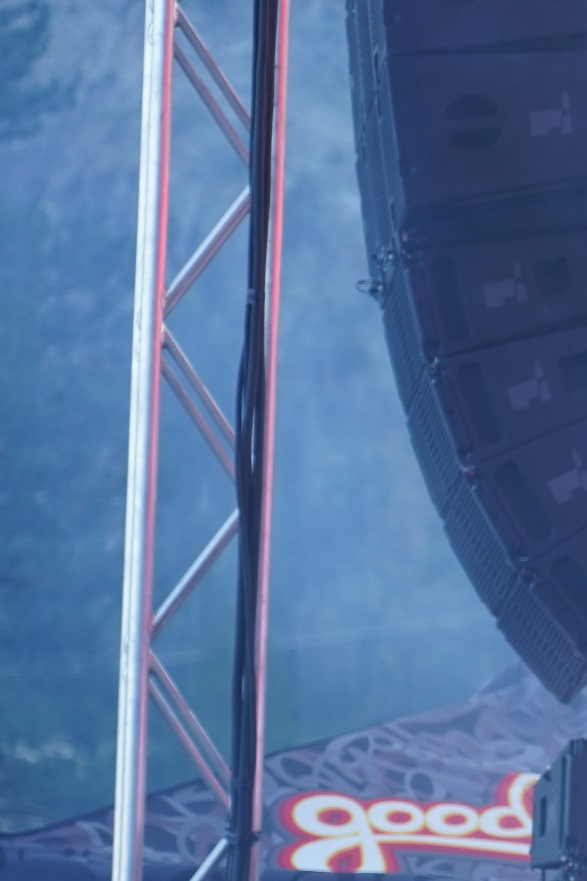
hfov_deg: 4.5
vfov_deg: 6.8
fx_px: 7363
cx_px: 1199
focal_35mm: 301
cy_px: 641
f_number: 4
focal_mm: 105
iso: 320
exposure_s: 1/160
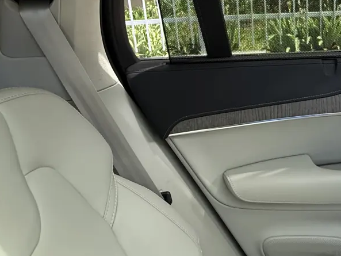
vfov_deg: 39.7
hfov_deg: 50.3
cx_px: 278
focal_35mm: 34
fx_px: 335
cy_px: 41
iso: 200
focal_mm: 2.22
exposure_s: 1/99
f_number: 2.2
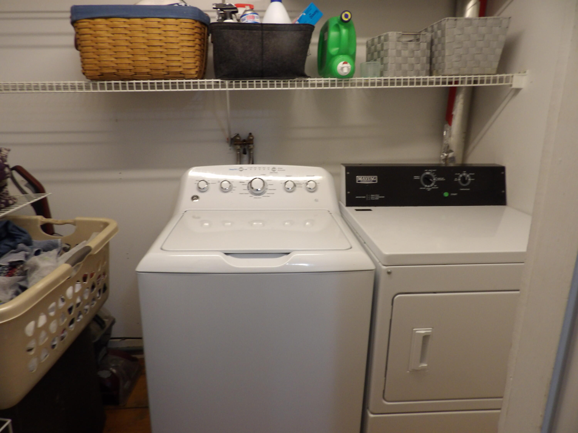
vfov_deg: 56.8
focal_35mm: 24
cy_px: 216
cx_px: 289
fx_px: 401
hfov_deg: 71.6
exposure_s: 1/18
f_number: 3.2
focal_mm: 4.3
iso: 200
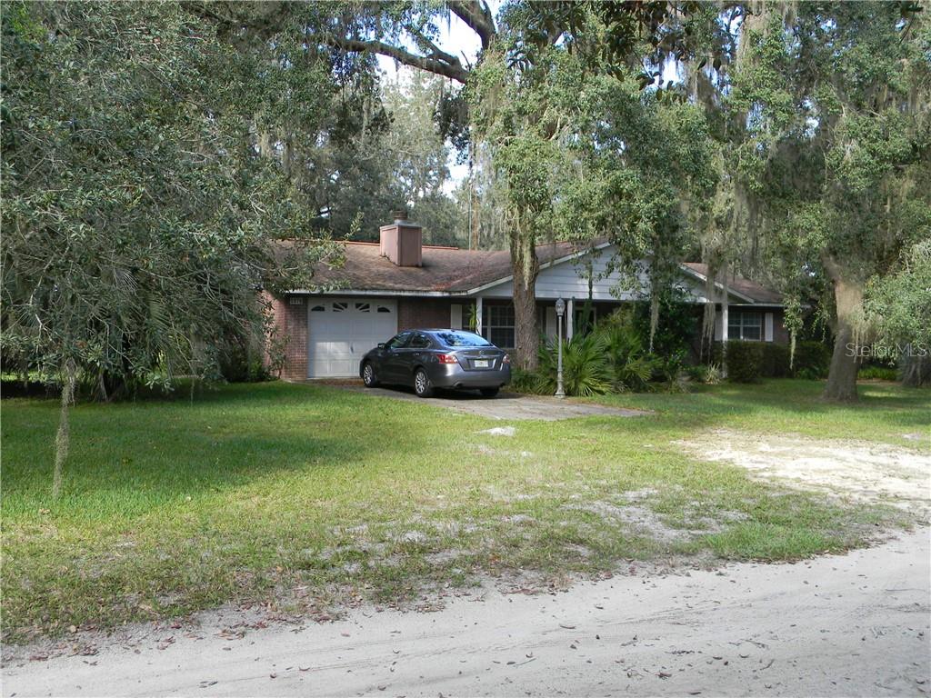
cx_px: 466
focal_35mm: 36
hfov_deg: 51.4
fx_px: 968
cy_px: 349
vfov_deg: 39.7
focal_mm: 6.4
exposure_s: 1/106
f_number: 3.7
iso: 80
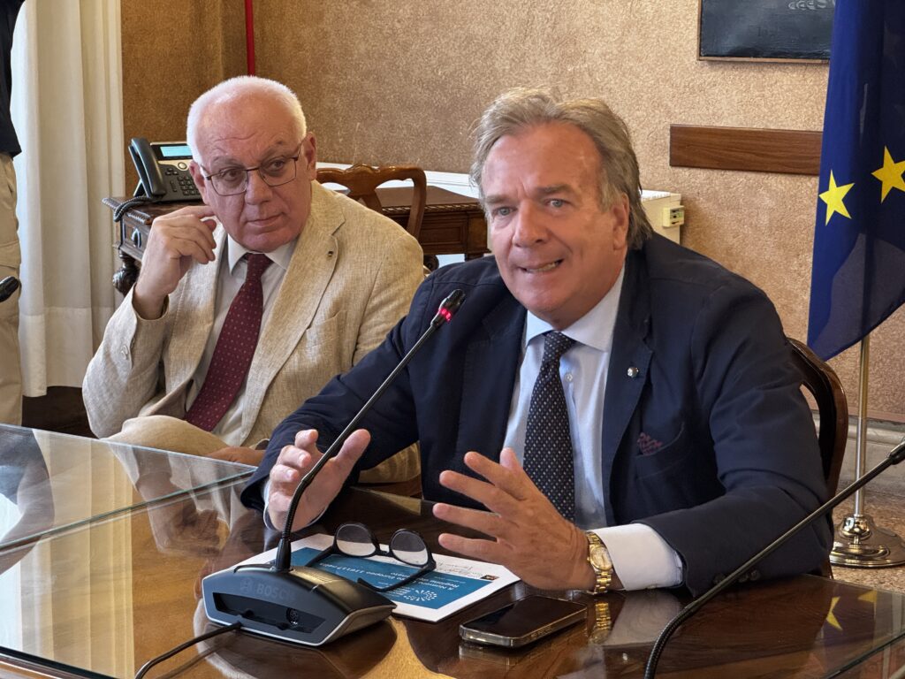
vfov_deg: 19.1
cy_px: 340
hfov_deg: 25.3
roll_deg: -0.4
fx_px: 2013
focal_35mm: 77
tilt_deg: -9.9
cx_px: 452
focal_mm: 9
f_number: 2.8
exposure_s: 1/50
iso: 640
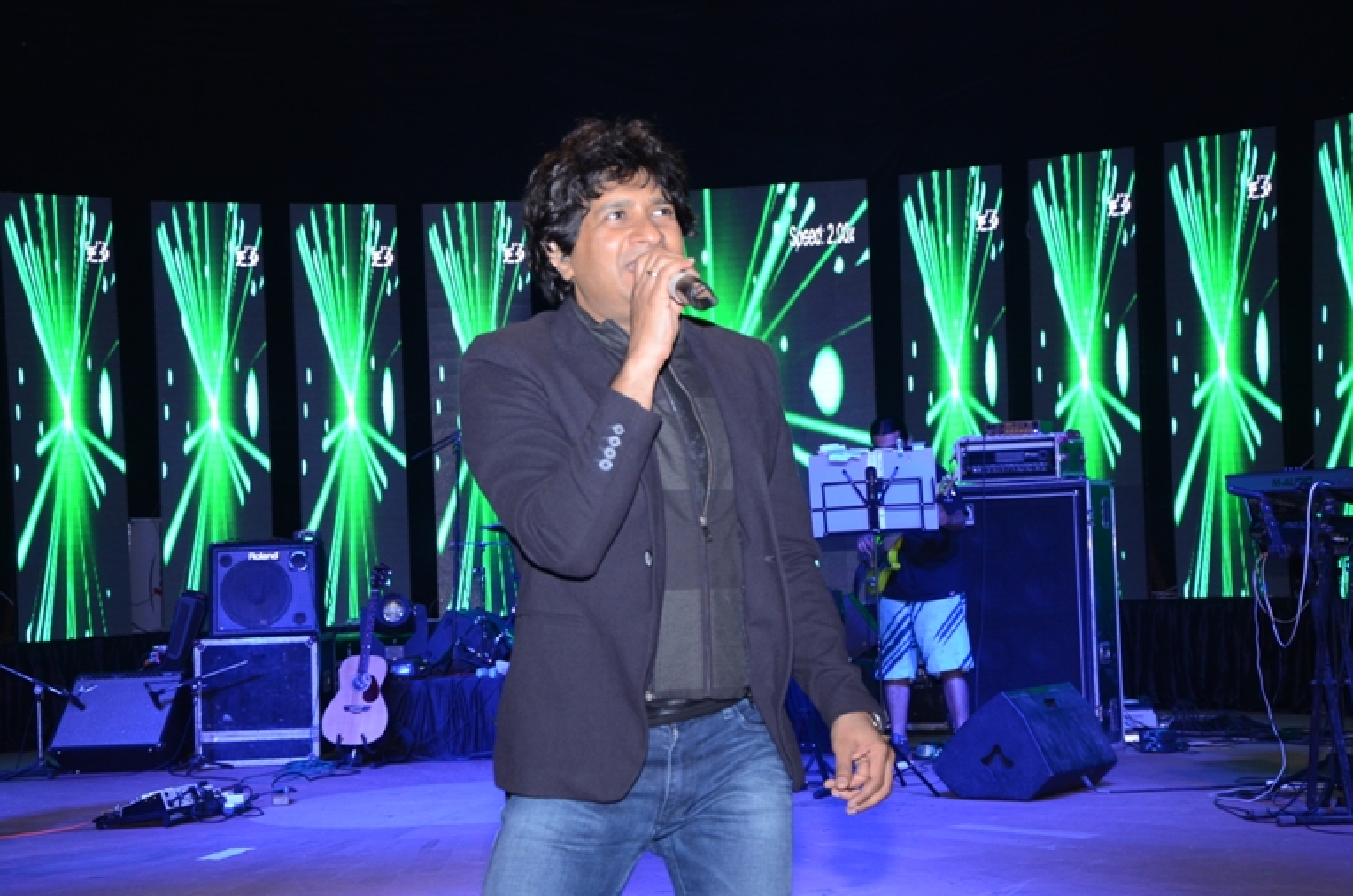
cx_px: 680
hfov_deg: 30.6
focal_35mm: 66
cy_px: 437
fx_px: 2475
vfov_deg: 20.5
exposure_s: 1/125
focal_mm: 42
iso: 800
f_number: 5.6
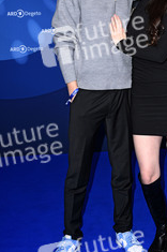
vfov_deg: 29.6
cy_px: 95
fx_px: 475
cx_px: 124
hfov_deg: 19.8
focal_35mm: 68
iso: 640
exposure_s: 1/250
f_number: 6.3
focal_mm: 40
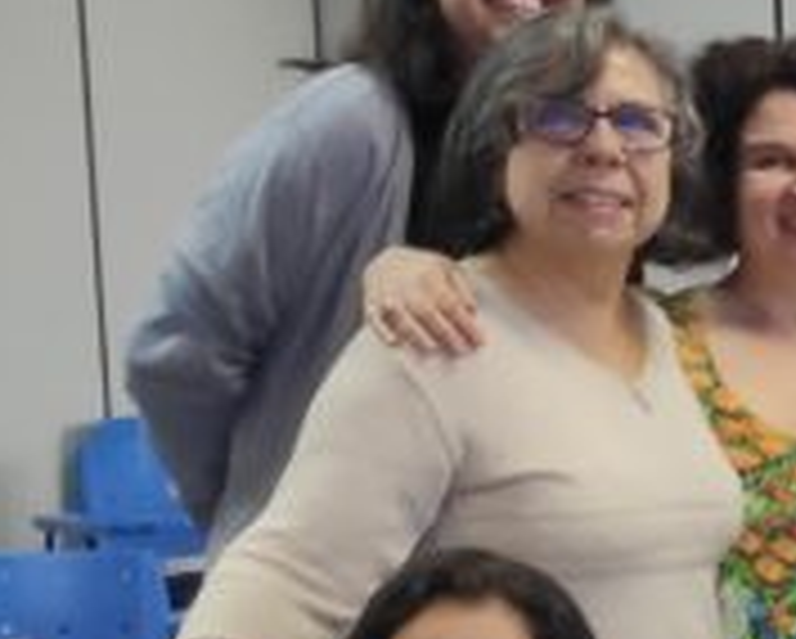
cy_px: 634
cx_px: 1988
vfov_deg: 13.5
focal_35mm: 113
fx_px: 2665
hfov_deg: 12.6
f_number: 1.9
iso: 406
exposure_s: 1/60
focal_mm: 3.94
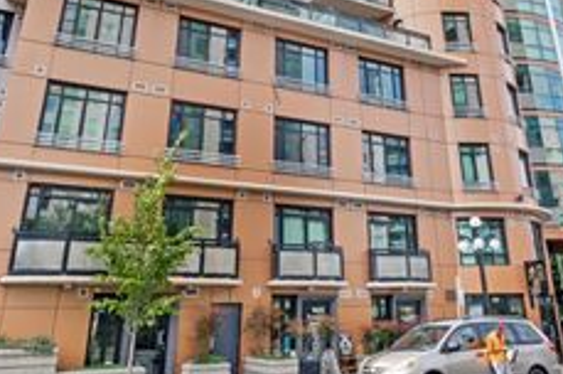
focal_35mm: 35
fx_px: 547
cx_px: 307
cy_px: 55
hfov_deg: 54.4
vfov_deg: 36.0
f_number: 7.1
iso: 400
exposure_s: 1/80
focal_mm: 16
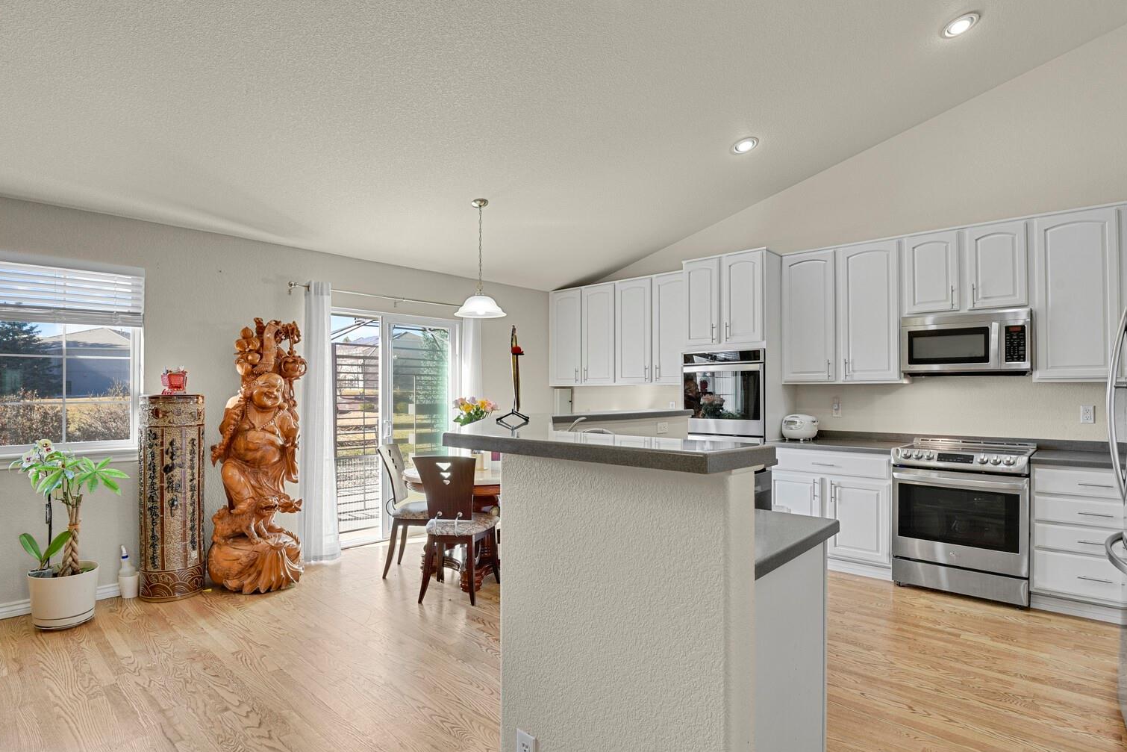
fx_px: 564
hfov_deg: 89.9
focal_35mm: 18
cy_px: 381
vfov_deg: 67.4
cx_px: 591
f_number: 8
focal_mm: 17
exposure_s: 1
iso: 250
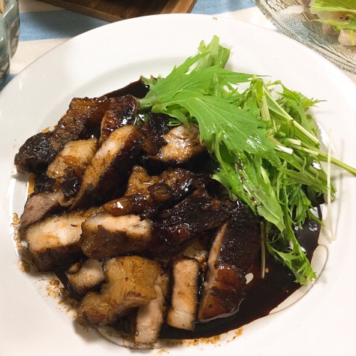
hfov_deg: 44.8
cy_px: 180
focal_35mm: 37
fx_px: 431
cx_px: 154
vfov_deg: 44.9
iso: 125
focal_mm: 3.3
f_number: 2.4
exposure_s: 1/33
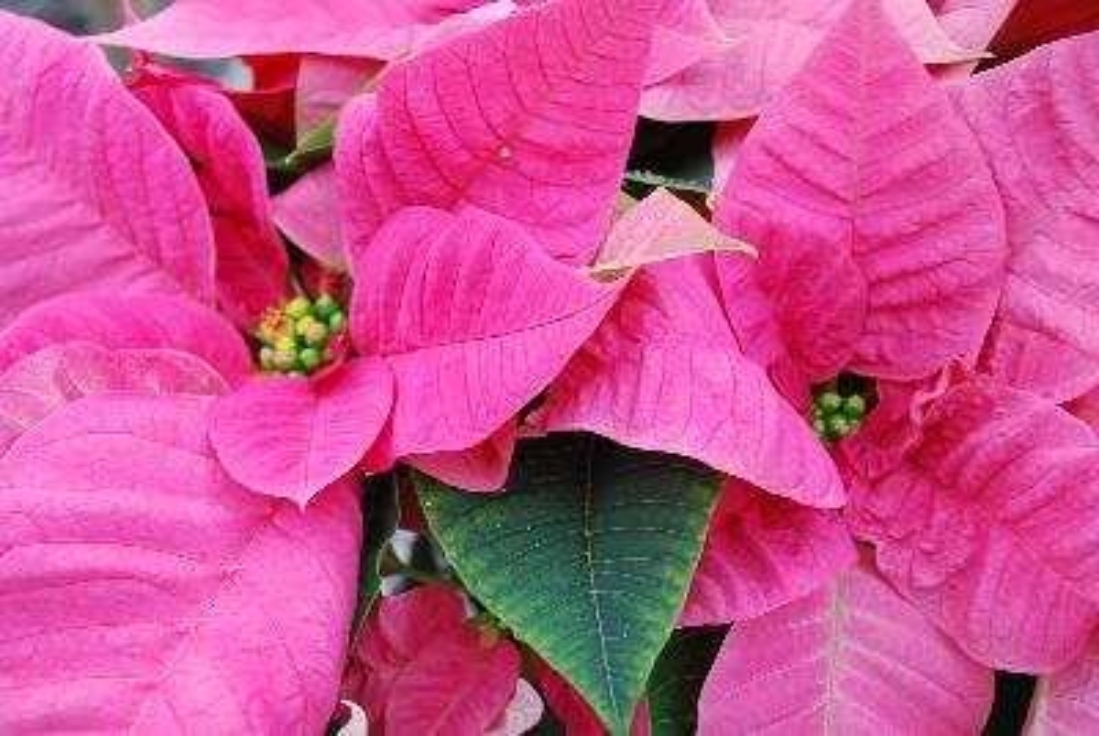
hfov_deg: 44.9
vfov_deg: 30.9
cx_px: 550
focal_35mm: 44
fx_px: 1330
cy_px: 368
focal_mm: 29
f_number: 5.6
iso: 200
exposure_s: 1/60
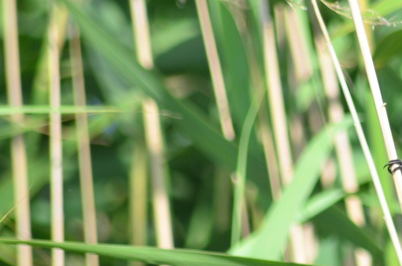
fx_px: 10292
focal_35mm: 924
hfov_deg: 2.2
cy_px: 151
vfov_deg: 1.5
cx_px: 409
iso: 250
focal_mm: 300
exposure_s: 1/640
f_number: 5.6
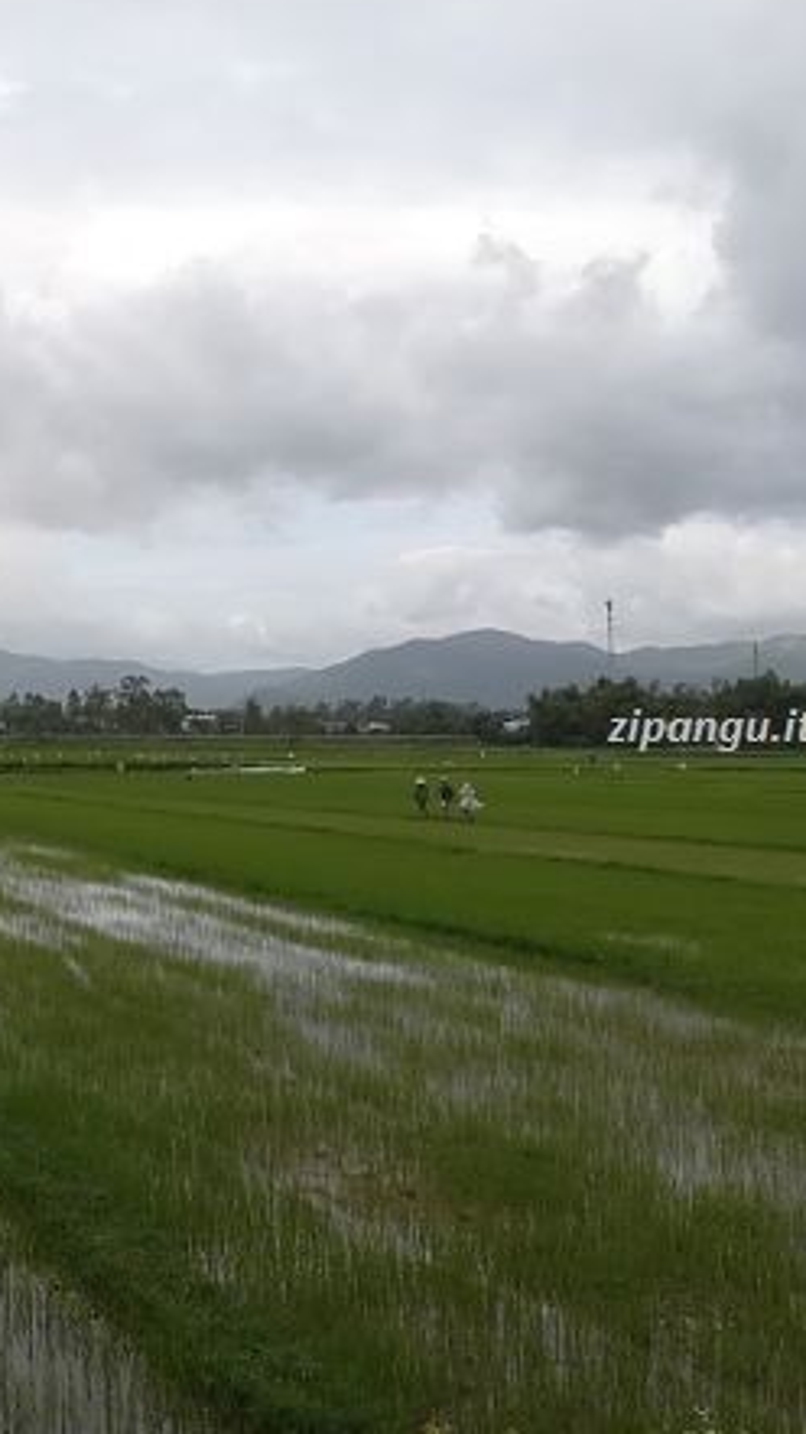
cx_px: -75
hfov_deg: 24.7
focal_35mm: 45
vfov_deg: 45.3
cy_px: 597
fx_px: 1710
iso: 50
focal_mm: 3.83
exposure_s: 1/712
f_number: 2.2
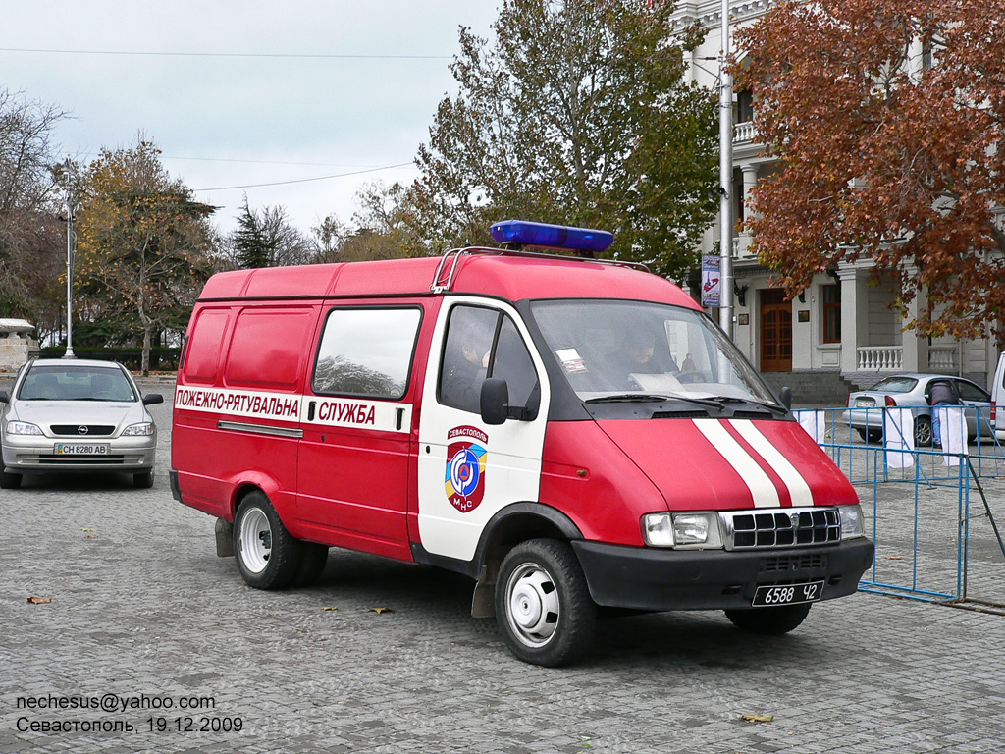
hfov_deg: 38.2
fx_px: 1452
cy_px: 377
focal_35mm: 50
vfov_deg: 29.1
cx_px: 502
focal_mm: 8.3
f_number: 2.8
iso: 100
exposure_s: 1/50
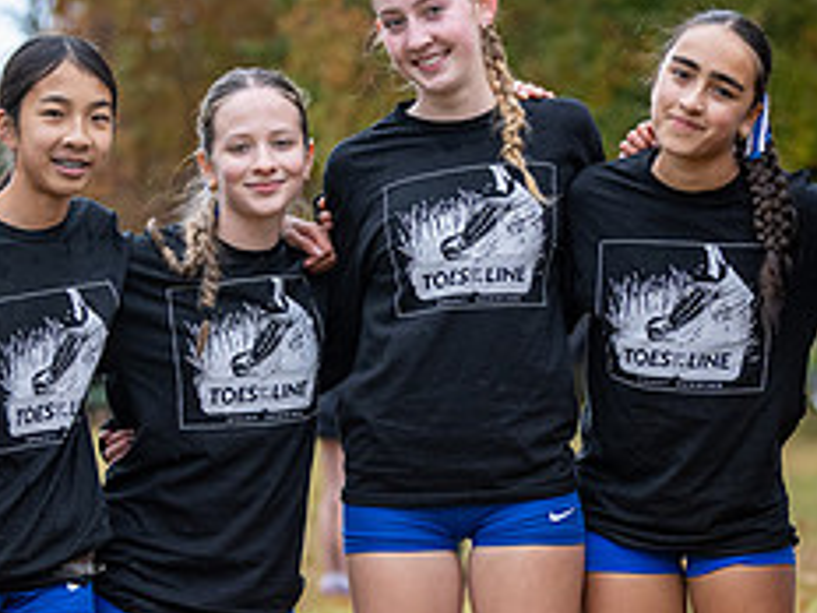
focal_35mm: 238
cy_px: 565
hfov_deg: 8.3
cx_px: 653
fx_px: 5617
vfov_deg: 6.2
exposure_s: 1/1000
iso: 560
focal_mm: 75
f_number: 2.8
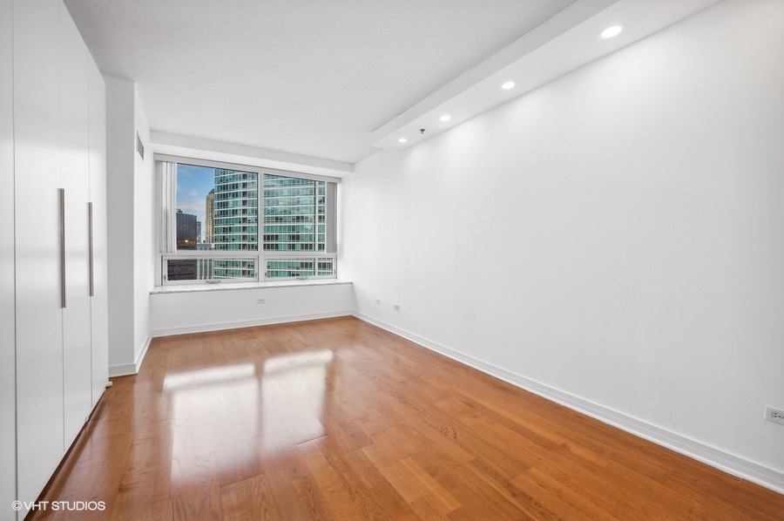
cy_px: 260
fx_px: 305
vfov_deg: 81.1
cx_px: 392
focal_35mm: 14
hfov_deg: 104.3
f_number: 10
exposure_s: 1/13
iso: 100
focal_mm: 14
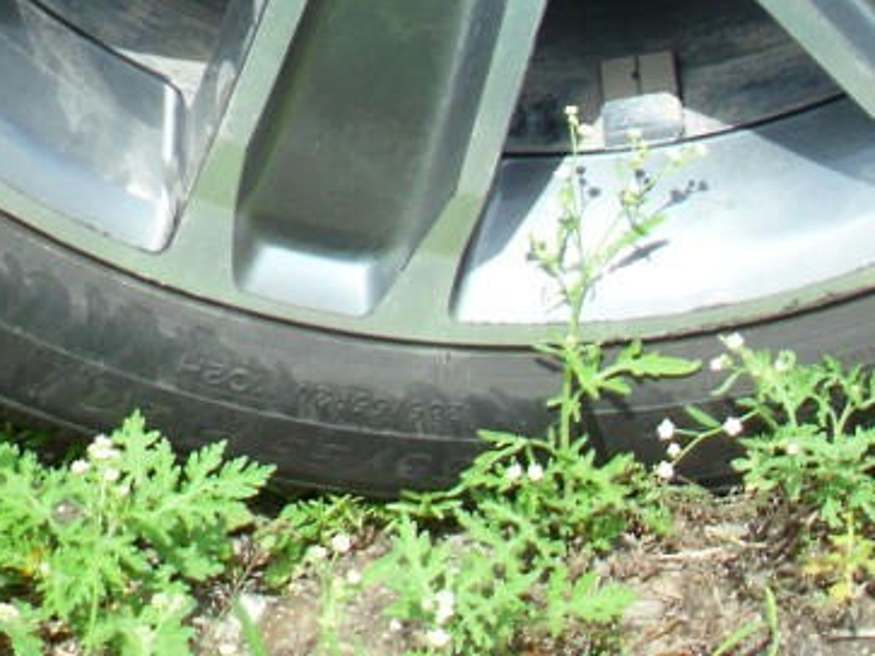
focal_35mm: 134
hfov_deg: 14.7
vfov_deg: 10.5
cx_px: 470
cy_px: -427
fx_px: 3386
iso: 50
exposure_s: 1/490
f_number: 2.9
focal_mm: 6.3
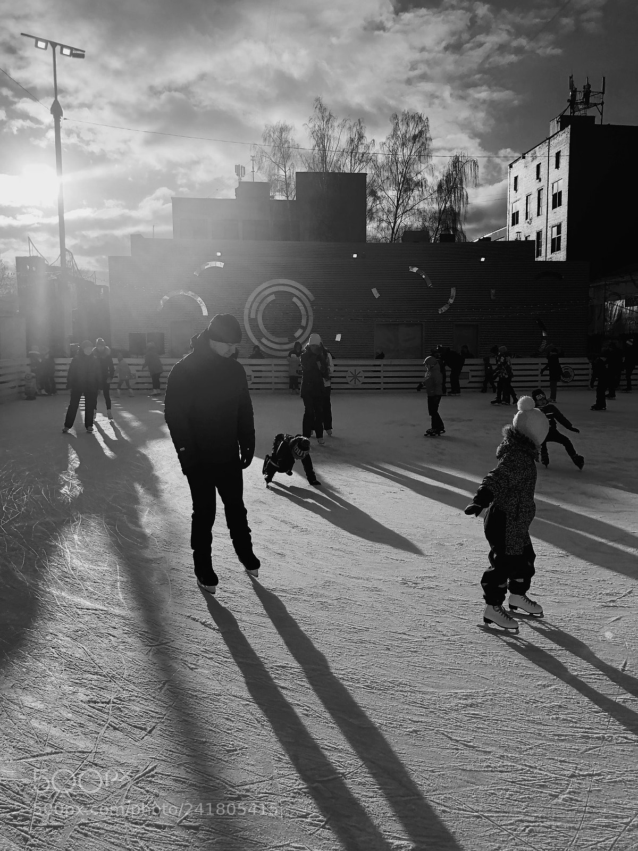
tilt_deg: -6.2
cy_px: 426
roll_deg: +1.0
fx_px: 713
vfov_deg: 61.7
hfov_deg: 48.2
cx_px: 319
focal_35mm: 29
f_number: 1.8
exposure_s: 1/6024
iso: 25
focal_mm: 3.99
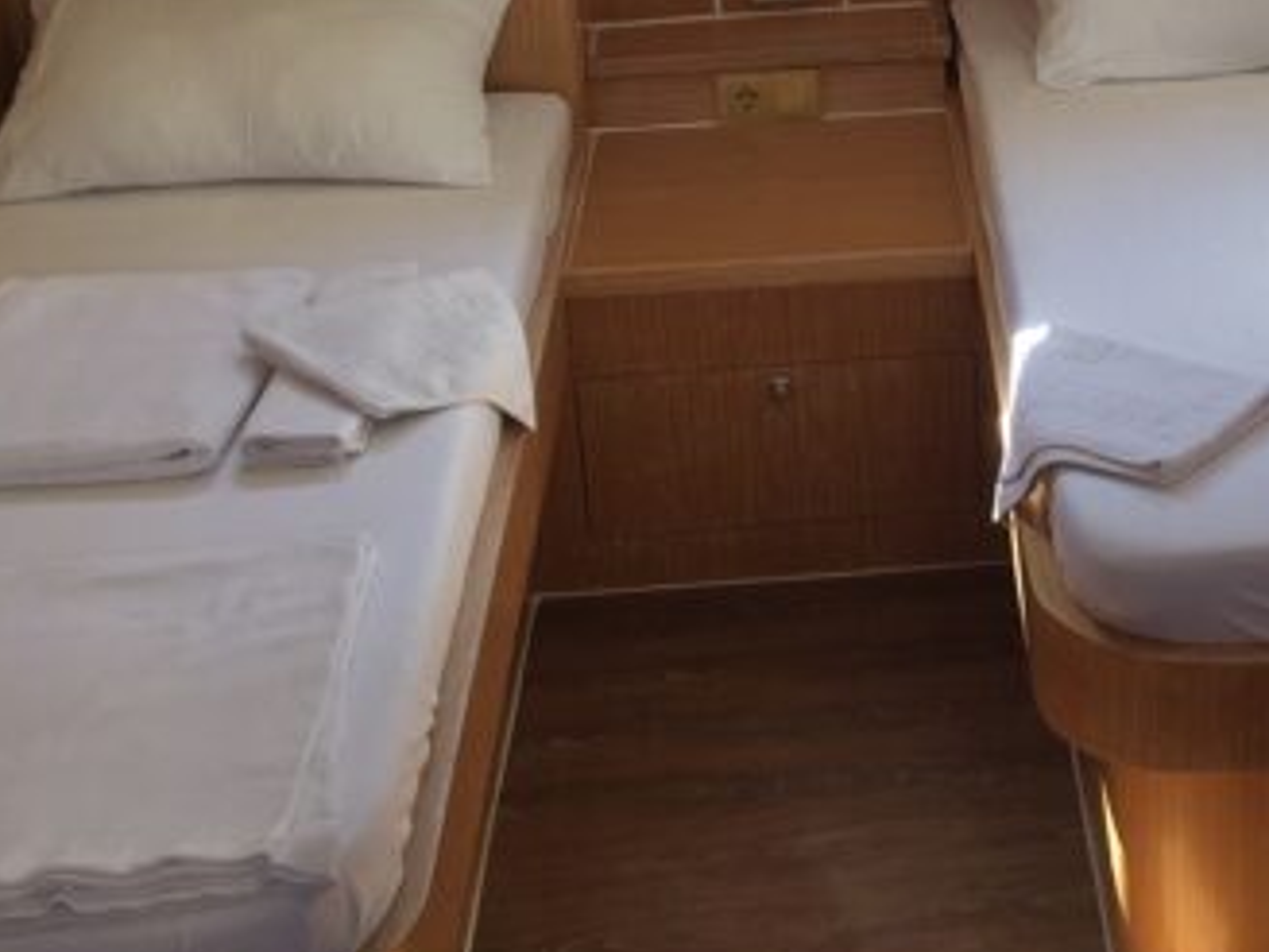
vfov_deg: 21.3
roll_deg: +1.4
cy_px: 143
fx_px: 2493
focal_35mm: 68
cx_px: 1099
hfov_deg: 27.7
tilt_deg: -20.5
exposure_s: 1/100
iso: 32
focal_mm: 4.15
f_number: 2.2
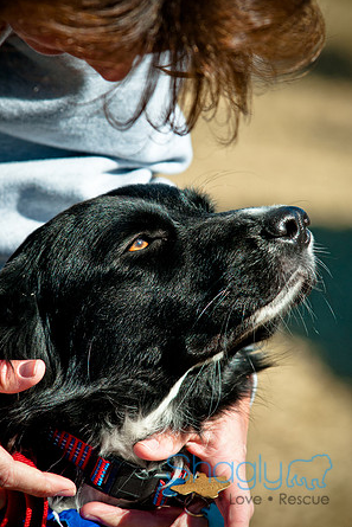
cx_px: 176
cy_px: 262
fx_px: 4440
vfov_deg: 6.8
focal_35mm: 303
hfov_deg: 4.5
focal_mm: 200
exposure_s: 1/1600
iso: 400
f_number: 5.6
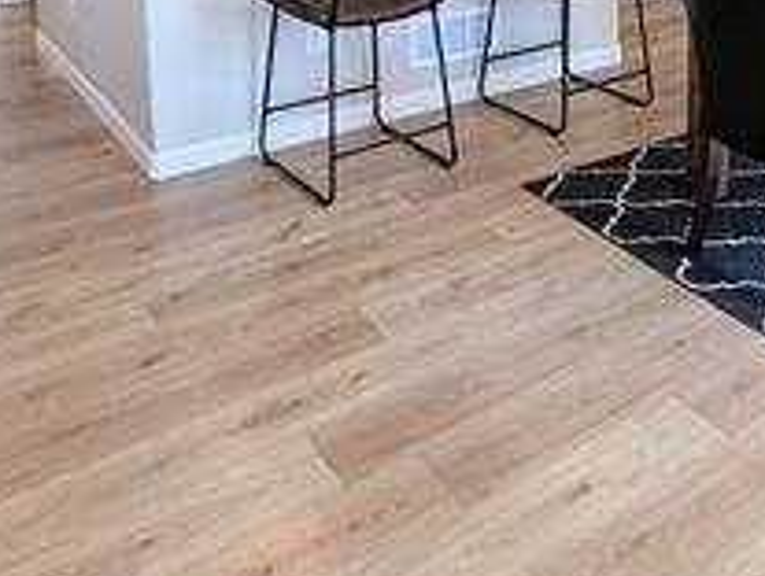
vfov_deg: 30.1
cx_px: 626
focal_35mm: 40
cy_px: -137
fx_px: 886
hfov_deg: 44.2
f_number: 2.2
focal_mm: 1.95
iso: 44
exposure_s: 1/223
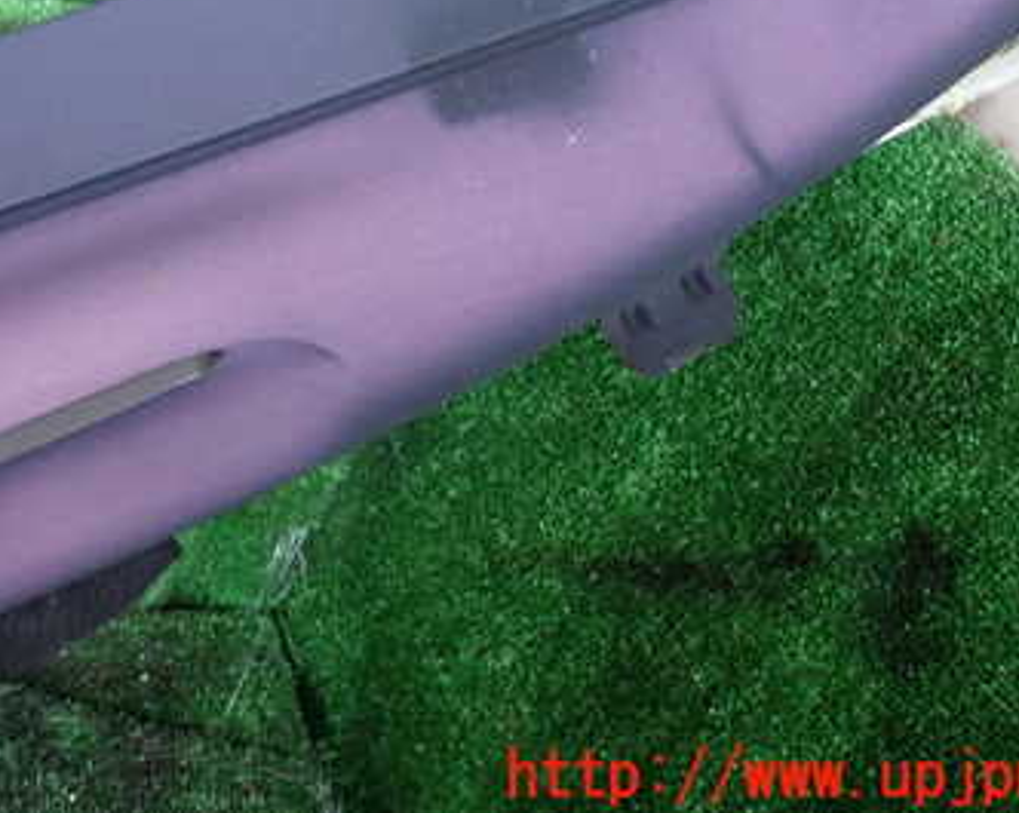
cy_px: 126
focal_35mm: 53
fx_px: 1597
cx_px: 279
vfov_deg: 27.8
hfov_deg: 34.8
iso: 160
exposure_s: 1/60
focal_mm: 5.4
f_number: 2.3
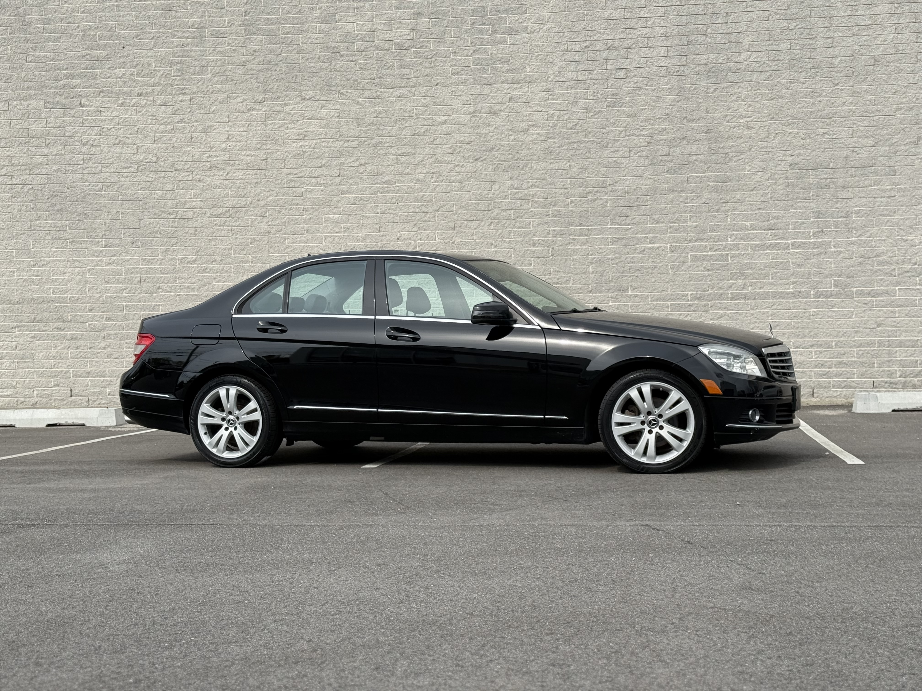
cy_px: 346
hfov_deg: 39.7
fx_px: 1278
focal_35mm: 48
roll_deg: +0.4
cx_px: 461
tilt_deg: -0.2
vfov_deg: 30.3
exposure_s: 1/3704
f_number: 1.78
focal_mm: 6.76
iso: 80
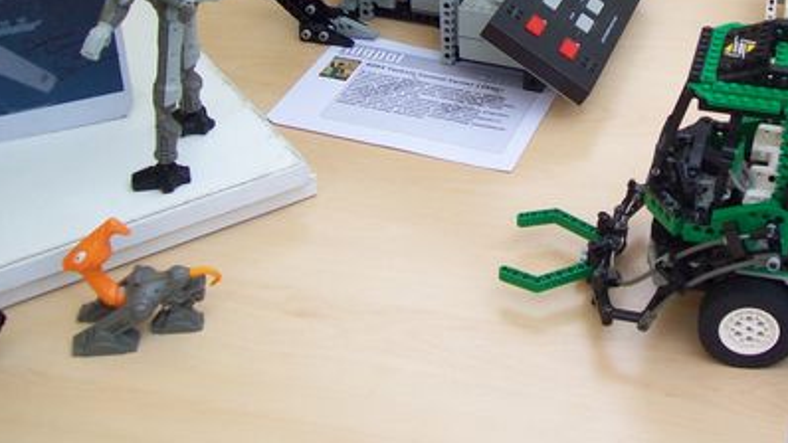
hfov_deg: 32.6
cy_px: 4
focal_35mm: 63
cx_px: 602
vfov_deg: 18.6
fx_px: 1317
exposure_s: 1/382
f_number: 2.7
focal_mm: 6
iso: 80
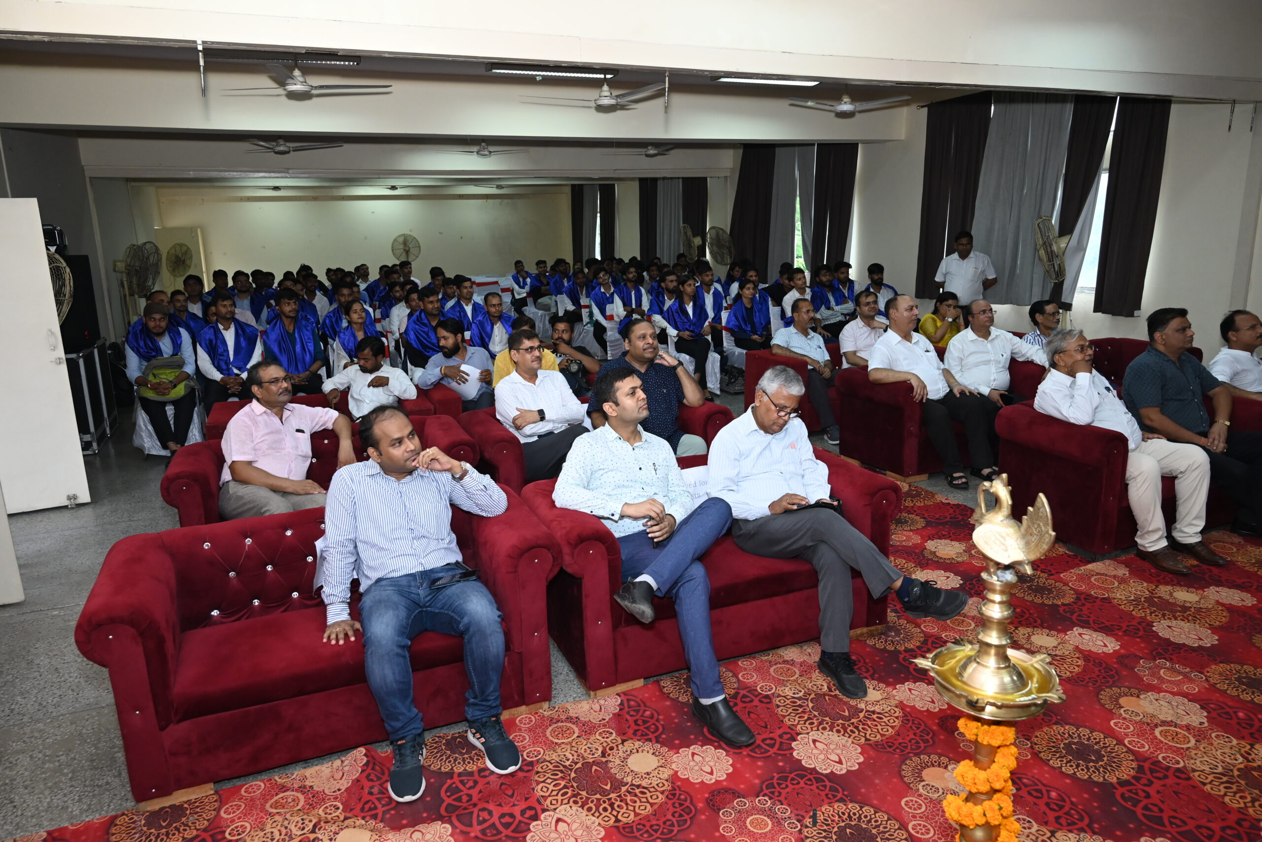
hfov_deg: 73.7
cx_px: 631
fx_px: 842
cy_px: 421
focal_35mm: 24
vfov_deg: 53.2
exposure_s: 1/125
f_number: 5
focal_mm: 24
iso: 1250
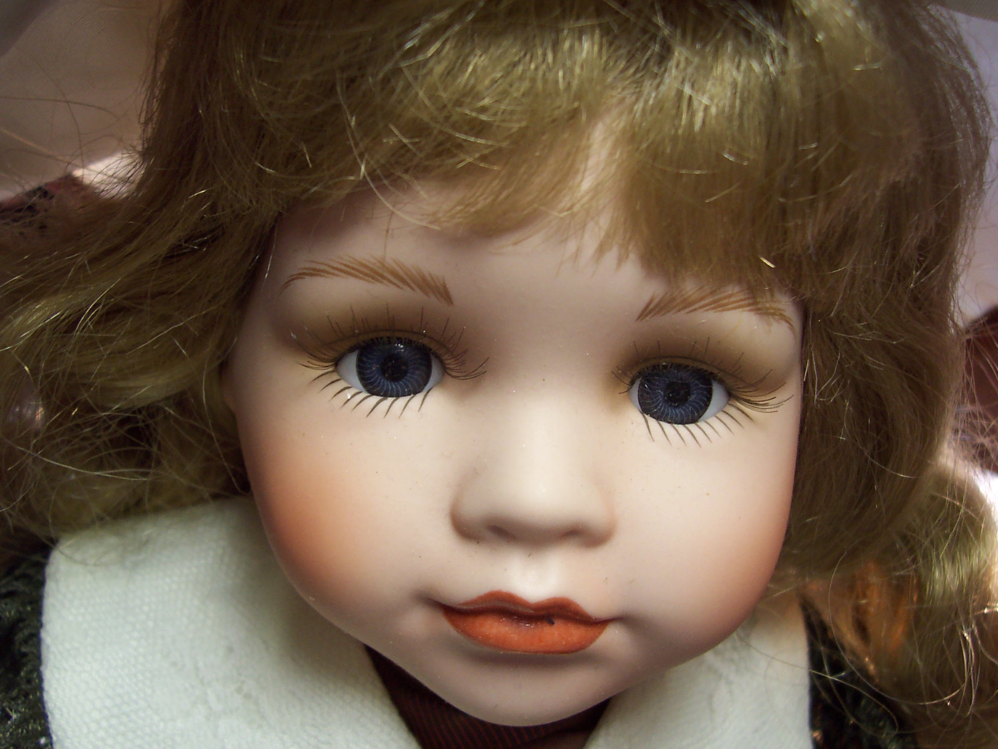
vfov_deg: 38.7
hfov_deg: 50.1
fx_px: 1067
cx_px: 499
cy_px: 374
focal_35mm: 37
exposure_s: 1/45
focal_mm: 5.6
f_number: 2.8
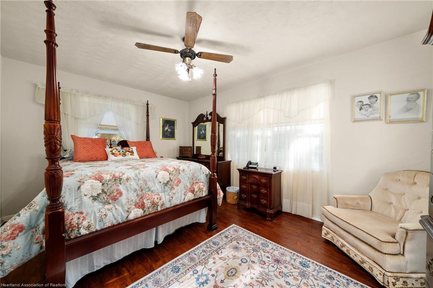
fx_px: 156
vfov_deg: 85.4
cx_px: 216
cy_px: 144
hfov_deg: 108.3
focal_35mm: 13
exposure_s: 1/5
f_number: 11
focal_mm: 13
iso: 400
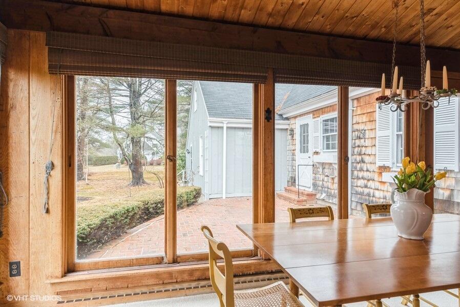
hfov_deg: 78.5
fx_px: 281
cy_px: 154
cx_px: 230
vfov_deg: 57.3
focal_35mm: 22
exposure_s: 1/25
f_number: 8
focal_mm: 22
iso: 200
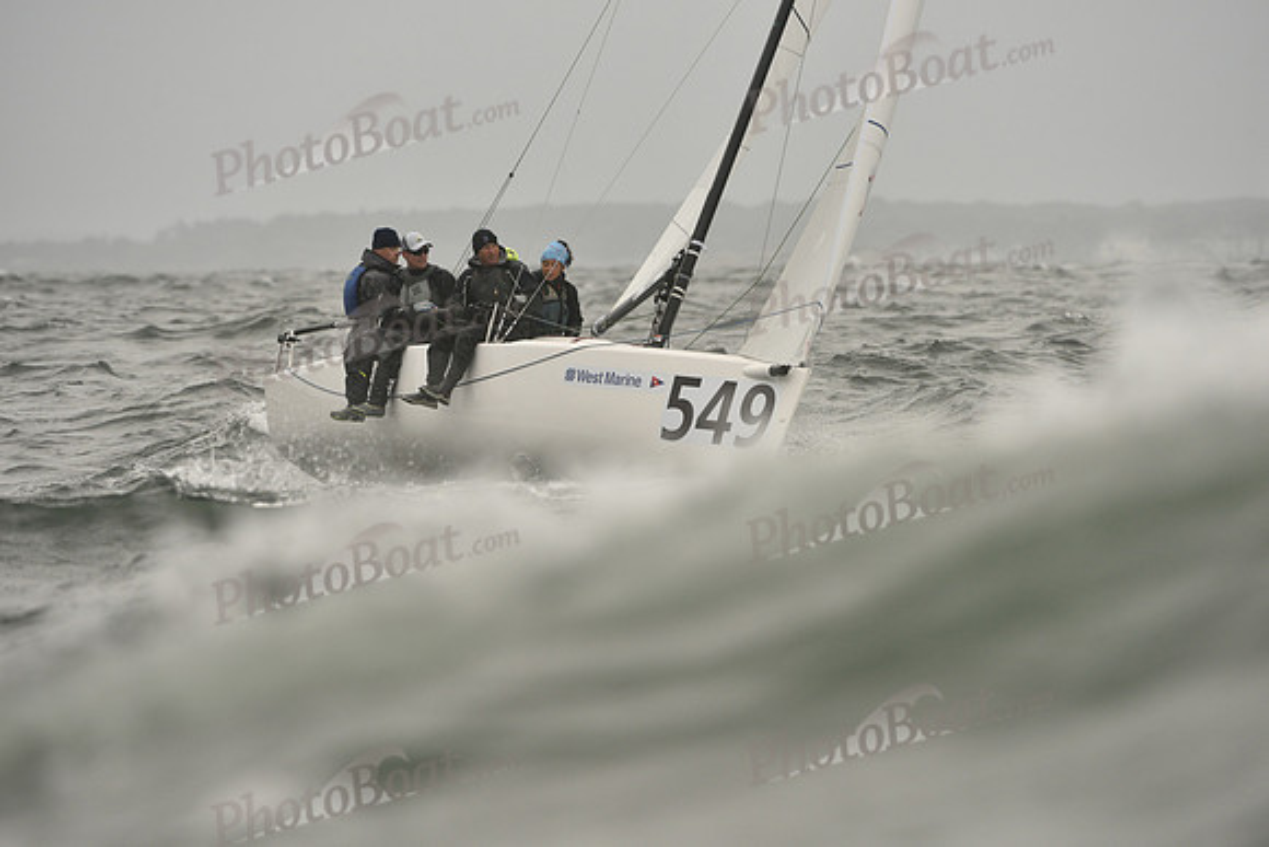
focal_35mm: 400
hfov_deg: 5.2
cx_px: 634
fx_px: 14103
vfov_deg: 3.4
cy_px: 424
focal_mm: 400
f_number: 7.1
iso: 400
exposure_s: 1/1250
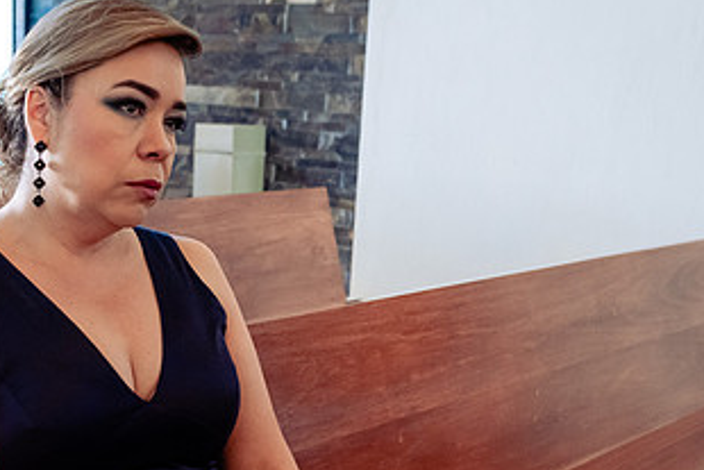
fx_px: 1174
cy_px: 355
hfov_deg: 32.7
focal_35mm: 60
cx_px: 173
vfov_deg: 22.4
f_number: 4.5
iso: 2500
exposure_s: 1/160
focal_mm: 32
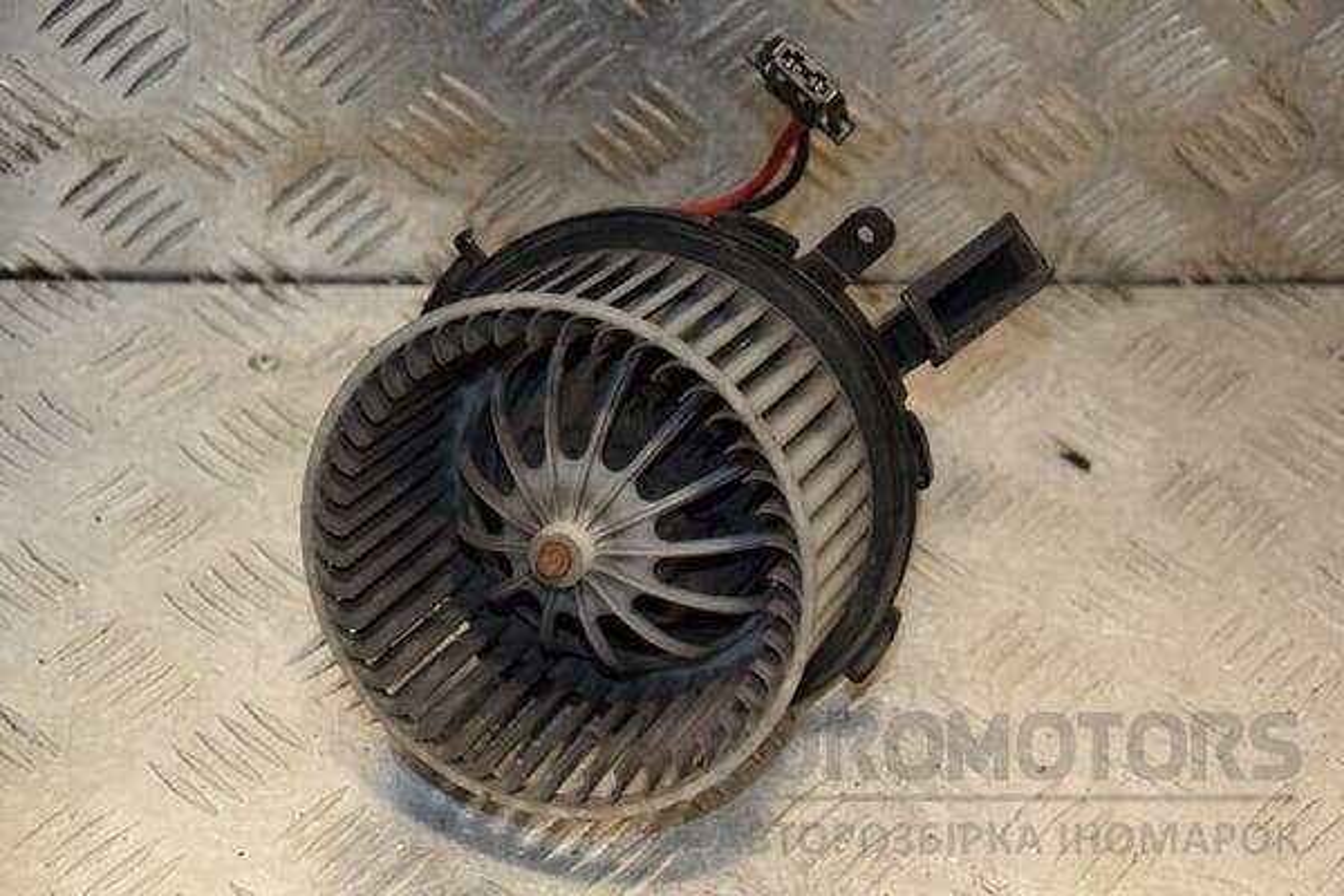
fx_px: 2912
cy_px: 448
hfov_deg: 26.0
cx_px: 672
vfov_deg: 17.5
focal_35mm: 78
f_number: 5
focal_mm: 52
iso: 800
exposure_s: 1/200
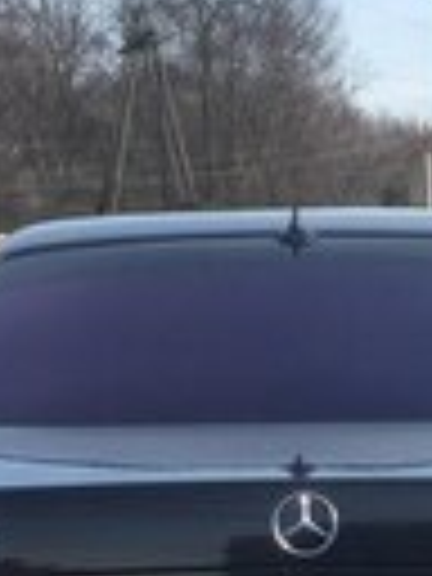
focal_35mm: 112
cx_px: 310
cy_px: 657
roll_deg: +2.1
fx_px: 1864
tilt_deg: -11.7
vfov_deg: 16.9
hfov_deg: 13.2
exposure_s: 1/1099
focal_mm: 4.15
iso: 32
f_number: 2.2
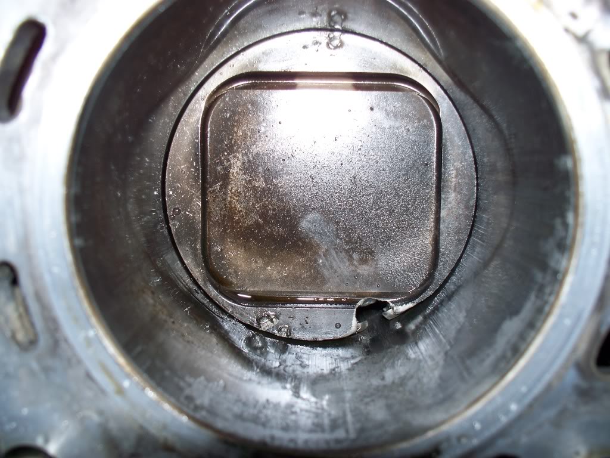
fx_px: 634
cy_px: 229
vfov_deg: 39.7
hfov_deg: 51.4
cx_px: 305
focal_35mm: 36
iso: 80
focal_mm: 7.54
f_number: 2.8
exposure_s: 1/60
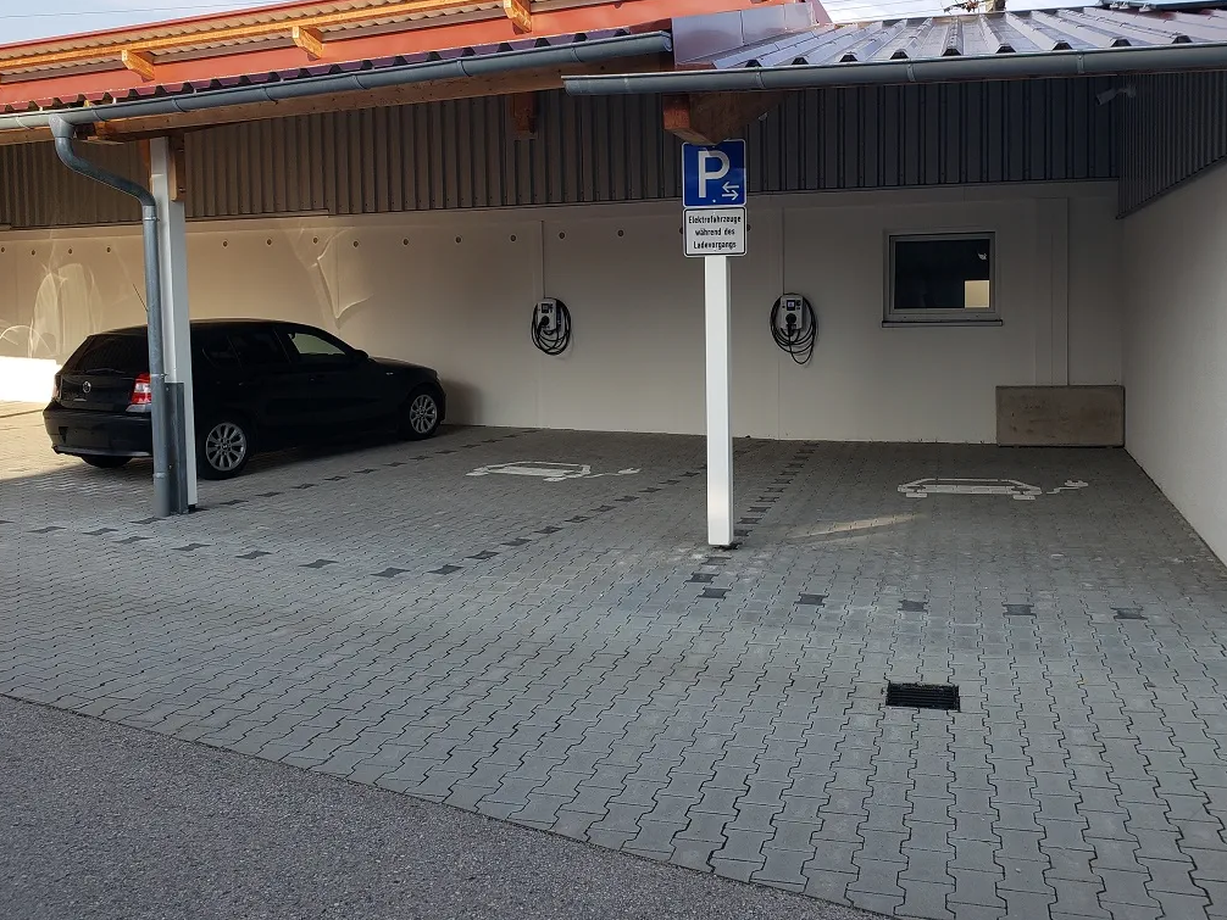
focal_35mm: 31
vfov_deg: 45.3
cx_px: 698
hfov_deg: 58.1
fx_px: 1099
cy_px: 383
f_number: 2.4
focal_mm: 4.3
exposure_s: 1/558
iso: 50
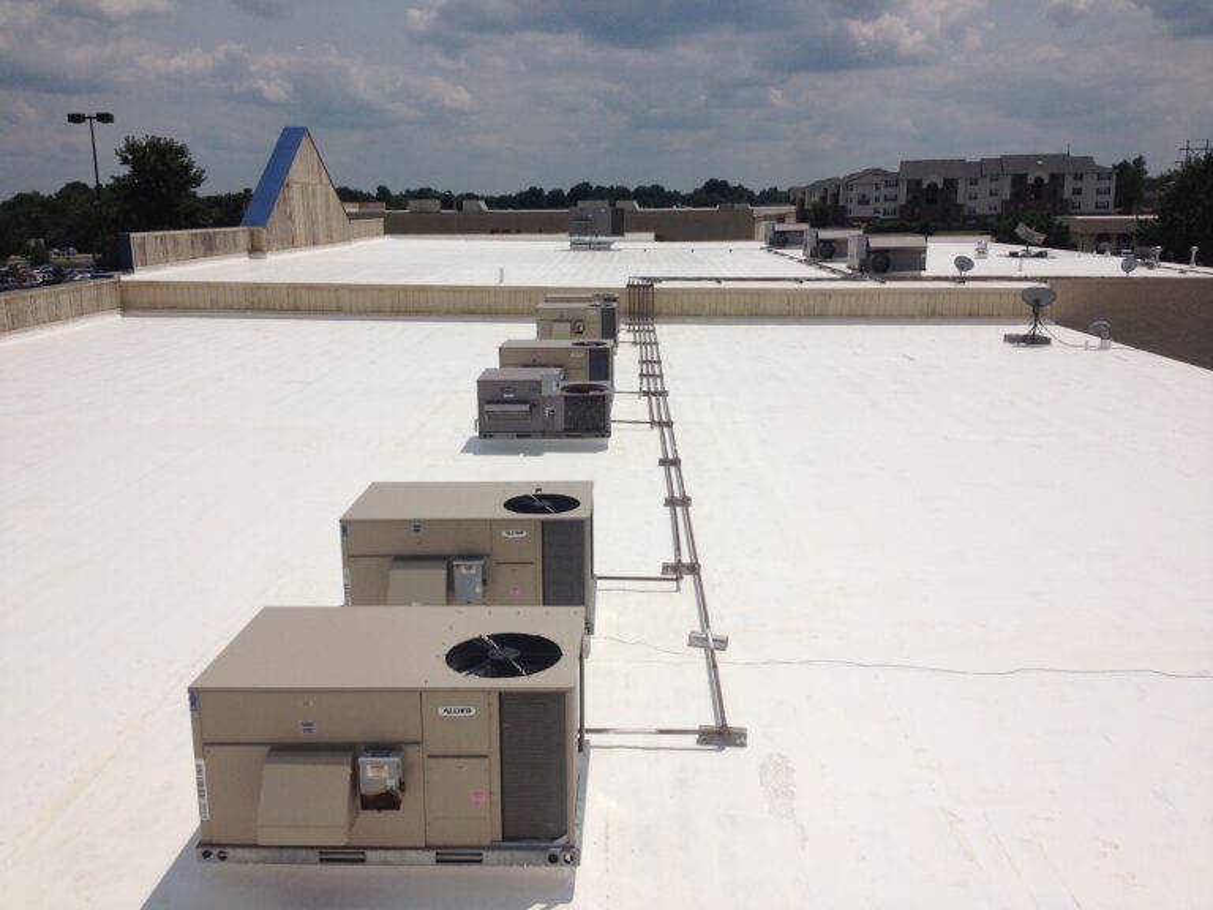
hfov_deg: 52.6
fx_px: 1226
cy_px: 455
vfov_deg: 40.7
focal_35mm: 35
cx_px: 606
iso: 50
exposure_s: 1/7937
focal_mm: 4.28
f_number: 2.4
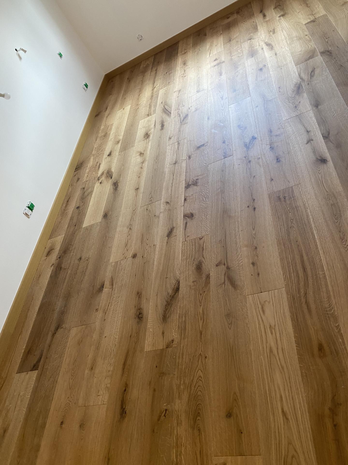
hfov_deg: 53.1
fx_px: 349
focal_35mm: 26
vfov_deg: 67.3
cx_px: 174
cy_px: 232
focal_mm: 4.25
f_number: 1.8
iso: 125
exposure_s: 1/50
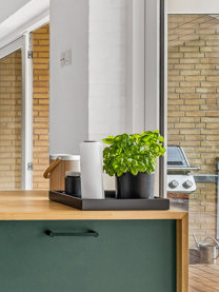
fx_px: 433
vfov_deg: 37.2
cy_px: 144
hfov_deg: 21.9
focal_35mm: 51
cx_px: -136
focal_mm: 18.5
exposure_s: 1/20
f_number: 8
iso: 200
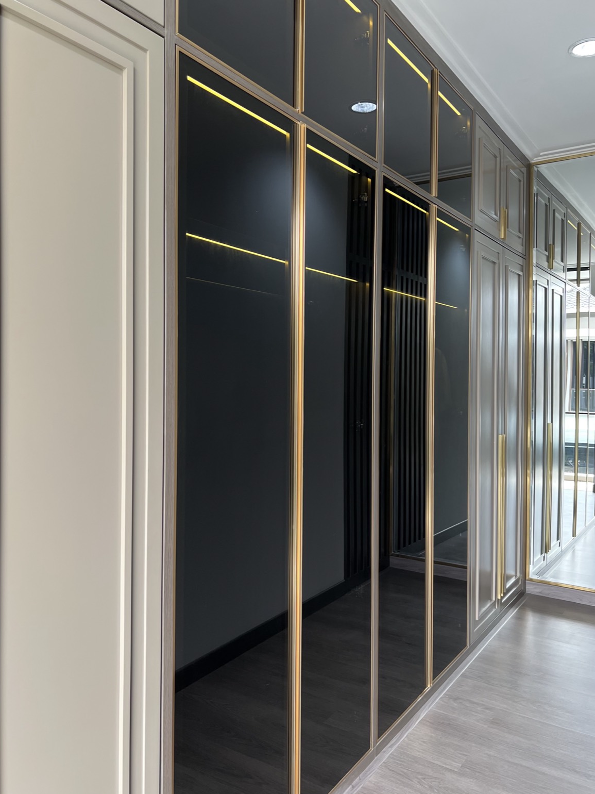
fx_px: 619
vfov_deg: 65.3
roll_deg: +0.2
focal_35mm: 27
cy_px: 388
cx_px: 296
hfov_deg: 51.4
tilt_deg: -0.8
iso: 125
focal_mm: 5.7
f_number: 1.5
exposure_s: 1/121
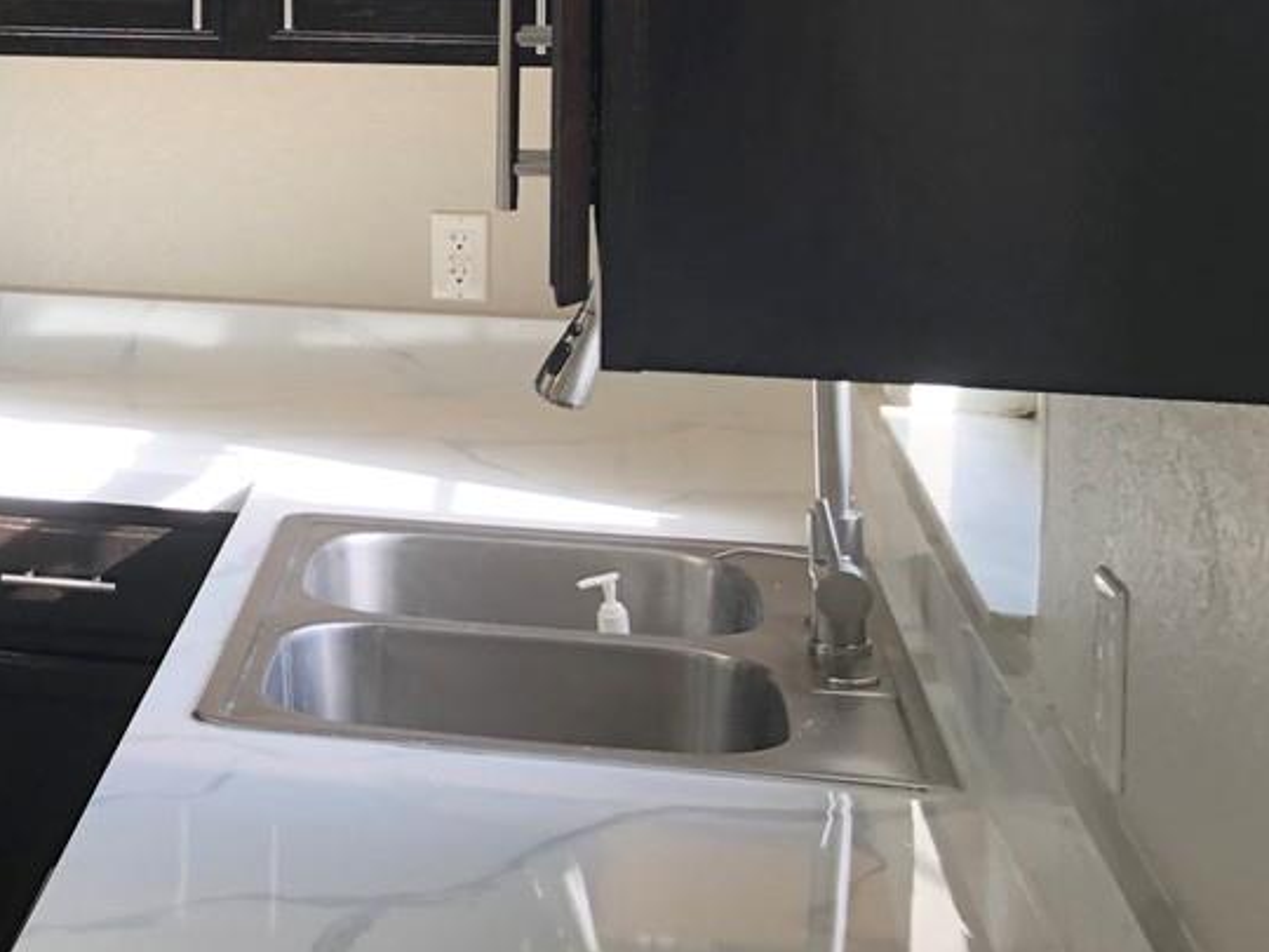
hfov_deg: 20.7
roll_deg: +1.9
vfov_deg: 17.3
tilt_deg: -3.3
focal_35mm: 83
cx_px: -533
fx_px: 3043
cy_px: -40
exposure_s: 1/120
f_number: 1.8
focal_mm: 3.99
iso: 64
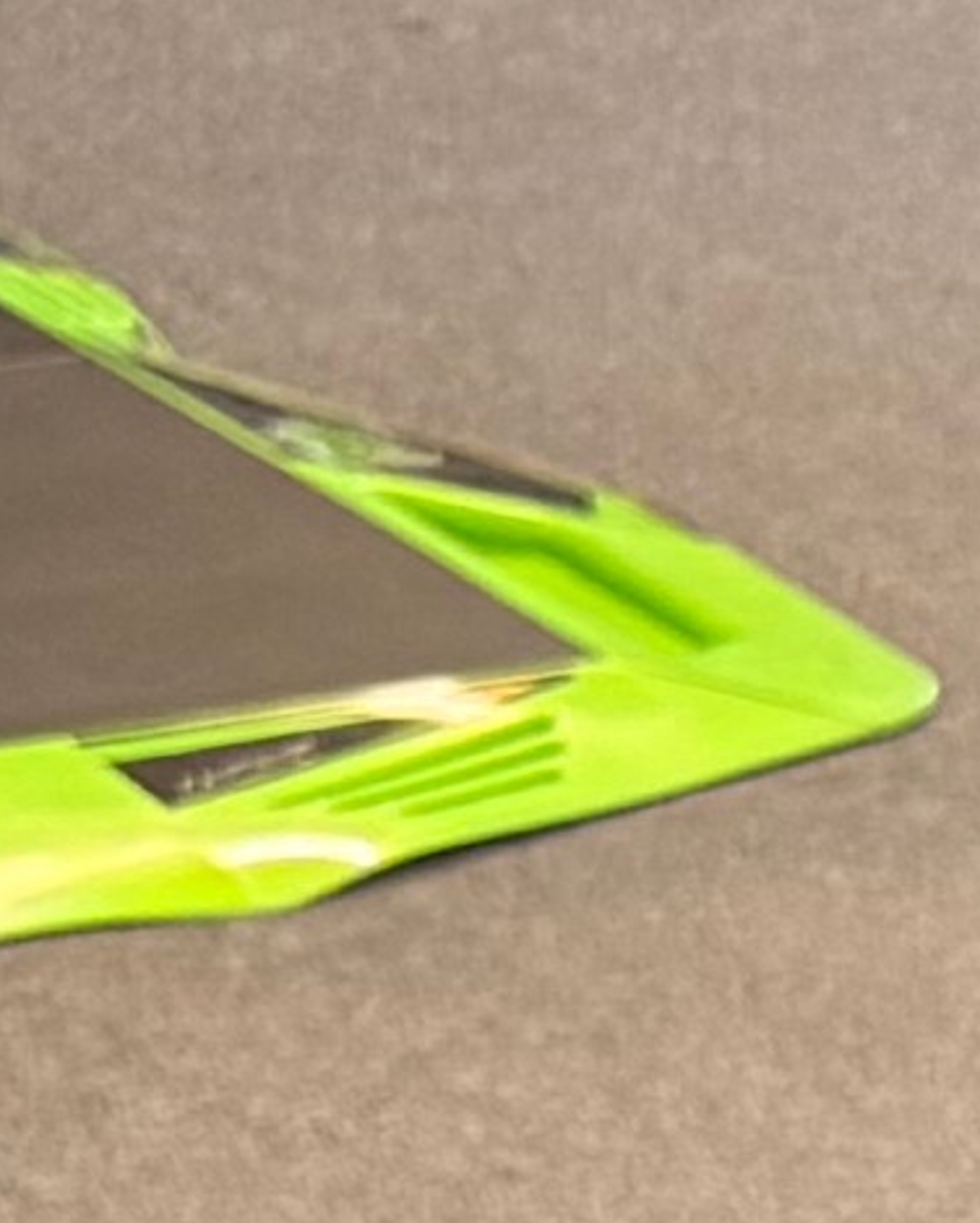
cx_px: 3627
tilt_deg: -34.0
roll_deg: -3.8
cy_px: 3818
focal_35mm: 236
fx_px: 8545
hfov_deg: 5.8
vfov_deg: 7.2
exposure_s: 1/43
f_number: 1.78
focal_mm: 6.76
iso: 160
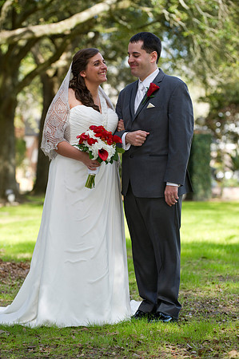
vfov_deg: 15.8
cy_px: 180
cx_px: 120
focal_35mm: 130
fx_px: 1297
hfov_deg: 10.5
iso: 100
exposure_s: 1/200
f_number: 3.5
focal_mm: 130
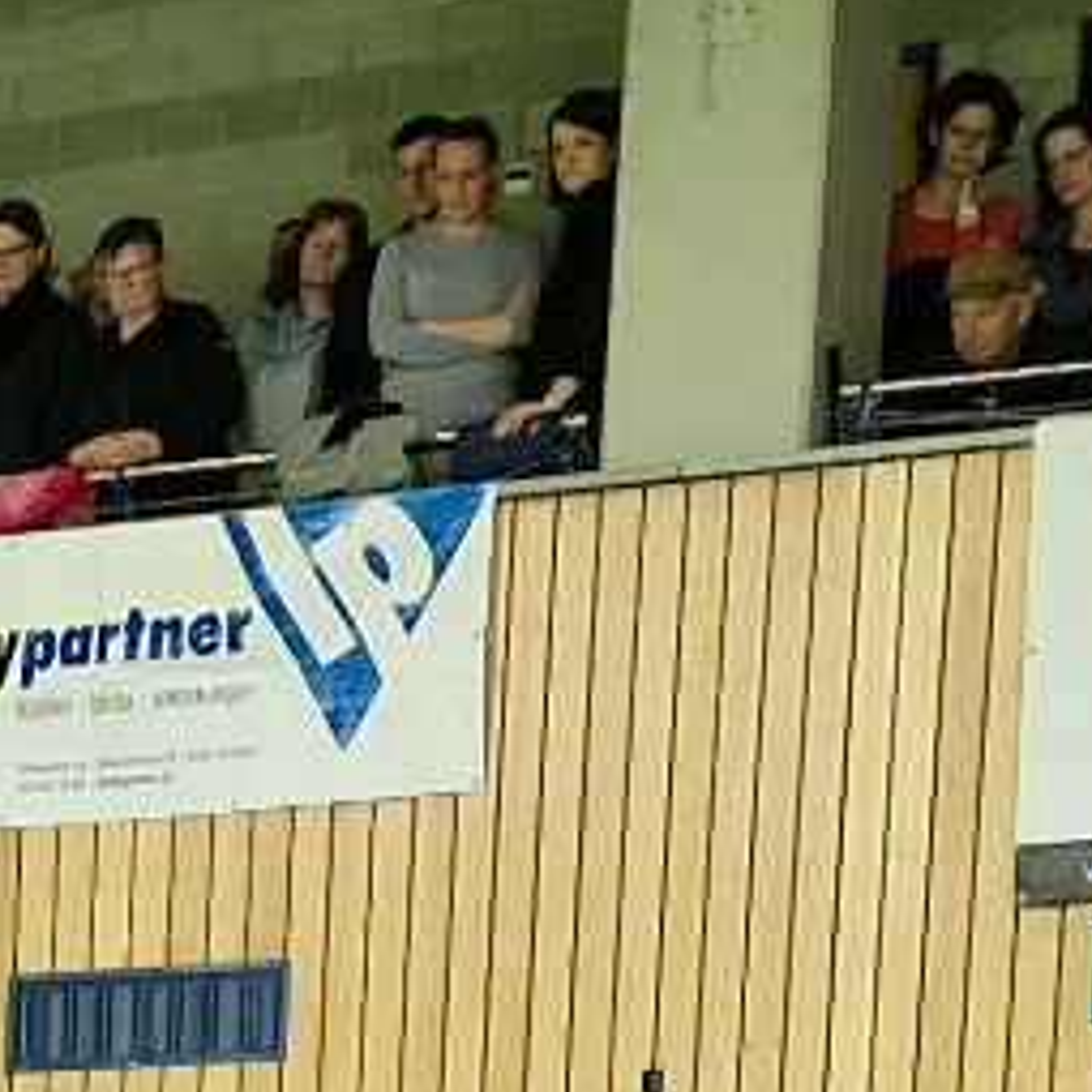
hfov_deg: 10.0
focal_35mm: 163
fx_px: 5818
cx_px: -1036
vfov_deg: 9.9
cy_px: 2235
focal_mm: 5.4
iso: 50
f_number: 1.8
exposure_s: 1/243
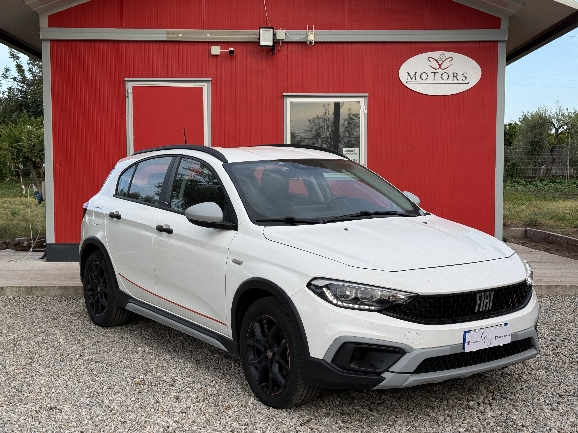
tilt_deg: -0.9
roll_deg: -0.3
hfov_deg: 39.7
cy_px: 216
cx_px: 289
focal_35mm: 48
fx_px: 801
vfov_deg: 30.3
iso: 80
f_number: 1.78
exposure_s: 1/1013
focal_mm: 6.76
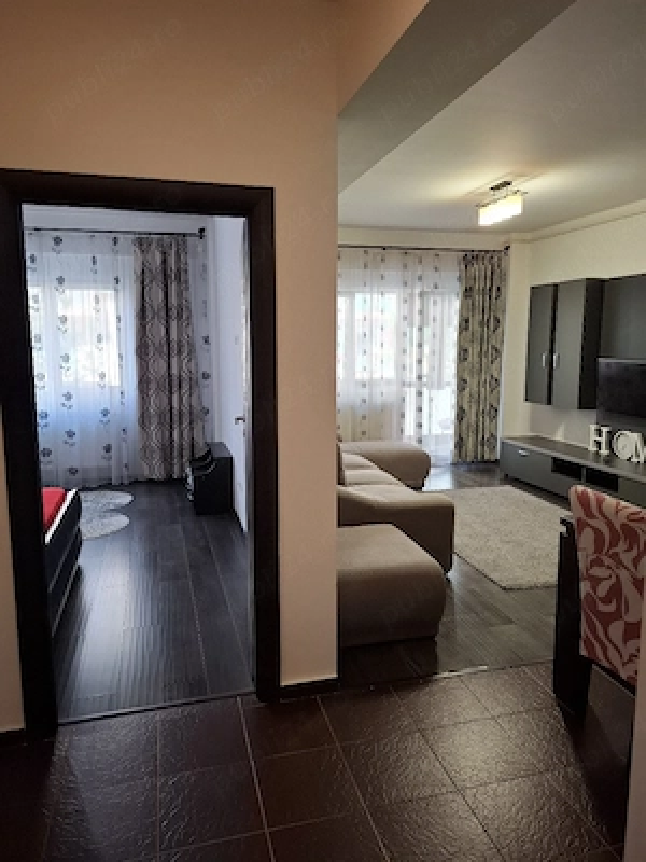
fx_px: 572
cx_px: 323
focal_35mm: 23
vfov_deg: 73.9
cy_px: 431
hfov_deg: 58.9
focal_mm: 5.54
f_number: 1.8
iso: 200
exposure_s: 1/50
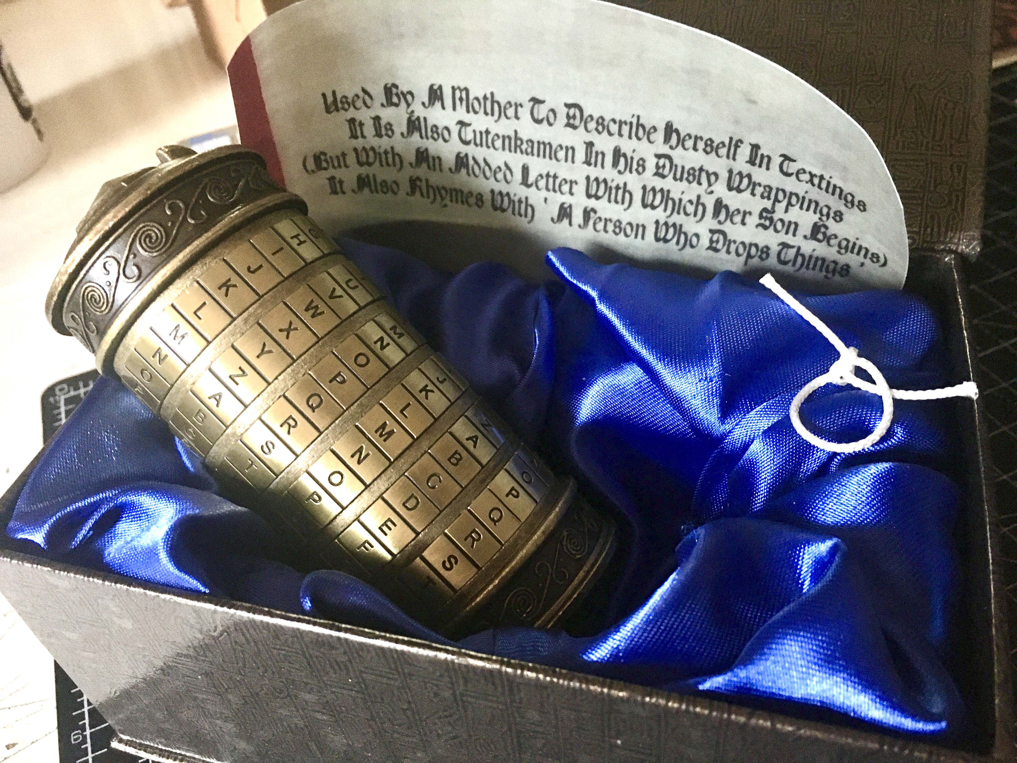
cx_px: 508
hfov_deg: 61.7
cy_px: 382
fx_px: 852
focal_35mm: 29
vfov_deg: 48.2
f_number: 2.2
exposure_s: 1/17
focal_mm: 4.15
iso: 500
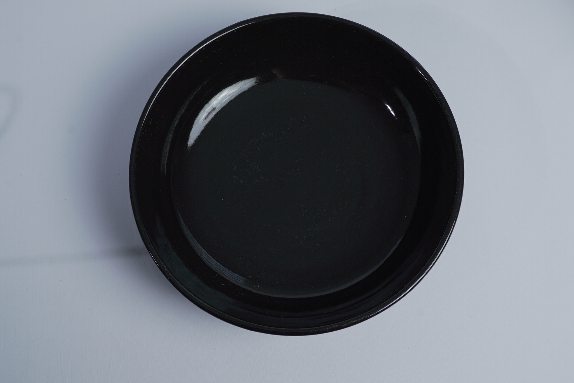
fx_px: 622
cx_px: 287
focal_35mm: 39
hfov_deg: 49.6
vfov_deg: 34.2
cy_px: 192
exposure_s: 1/80
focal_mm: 26
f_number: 10
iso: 320
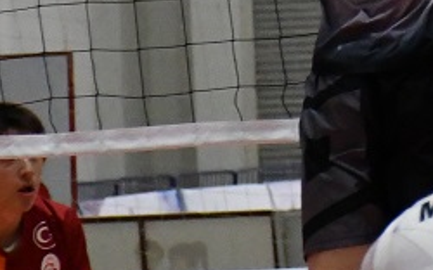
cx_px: 679
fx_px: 7761
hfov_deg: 3.2
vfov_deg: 2.0
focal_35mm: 658
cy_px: -232
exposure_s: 1/500
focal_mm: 80
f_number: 5.3
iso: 5600
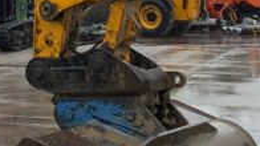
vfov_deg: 7.2
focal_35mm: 165
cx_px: -77
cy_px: -108
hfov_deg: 12.6
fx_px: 1137
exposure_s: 1/394
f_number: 1.8
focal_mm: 3
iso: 16
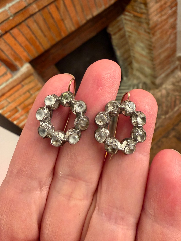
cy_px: 120
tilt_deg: -46.3
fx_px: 181
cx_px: 90
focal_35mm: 26
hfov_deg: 53.1
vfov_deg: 67.3
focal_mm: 2.22
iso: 400
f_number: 2.2
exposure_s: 1/50
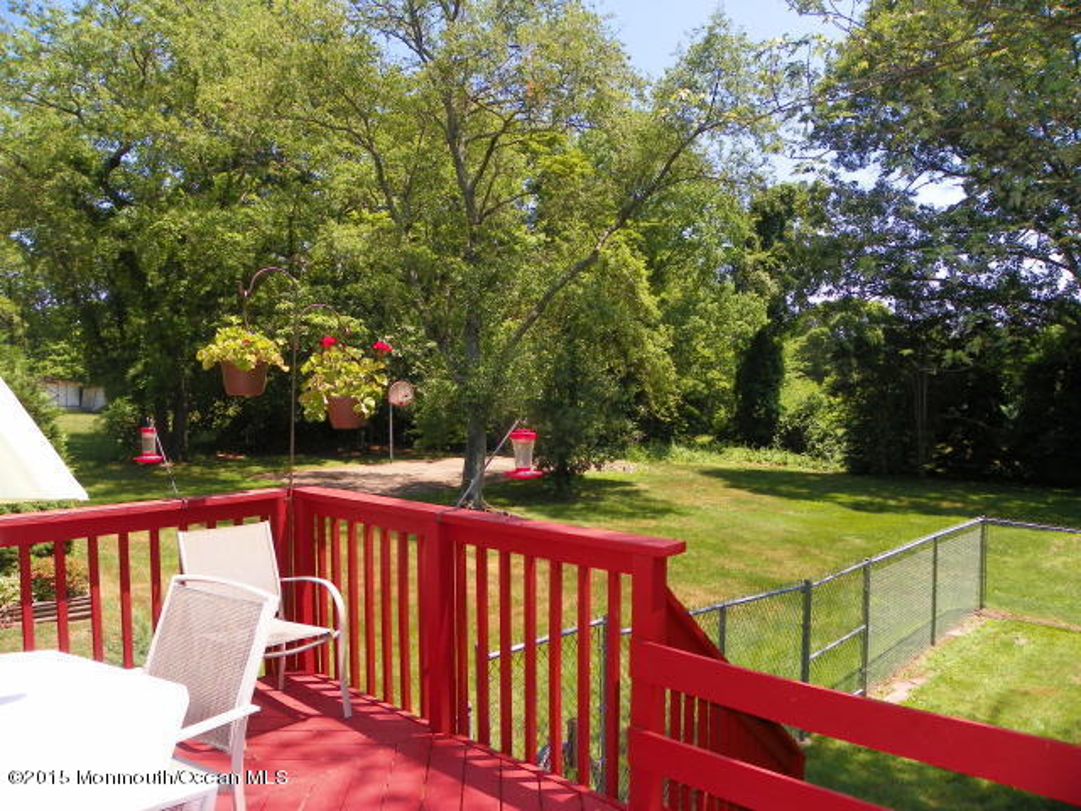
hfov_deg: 67.3
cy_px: 406
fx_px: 812
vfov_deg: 53.1
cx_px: 540
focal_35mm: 26
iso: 64
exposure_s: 1/250
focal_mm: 4.6
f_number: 4
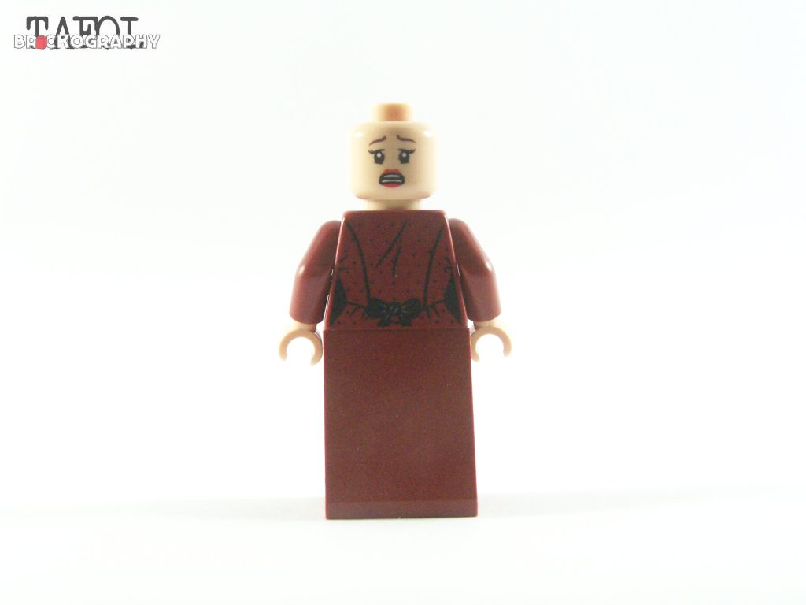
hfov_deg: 26.0
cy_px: 302
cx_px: 403
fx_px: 1746
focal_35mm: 75
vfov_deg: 19.6
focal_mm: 12.4
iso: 400
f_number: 4
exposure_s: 1/60
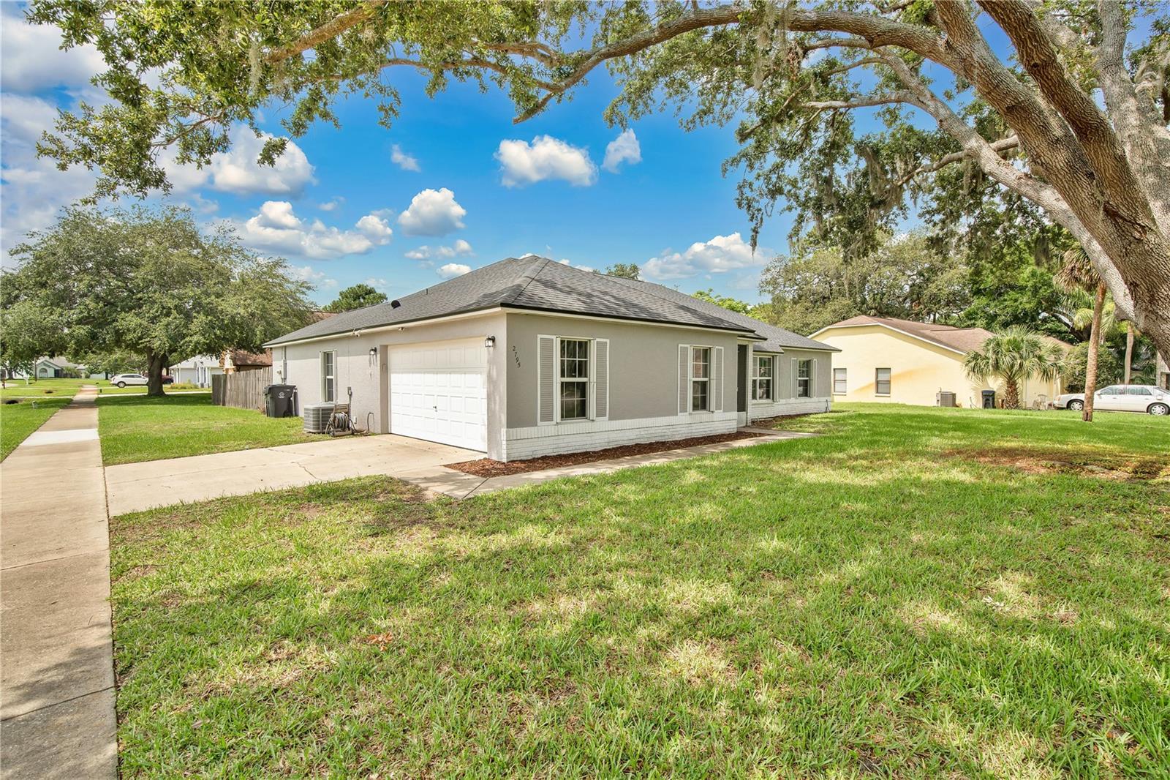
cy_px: 390
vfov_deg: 73.7
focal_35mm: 16
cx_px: 585
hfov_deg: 96.7
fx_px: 520
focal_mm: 16
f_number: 10
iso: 100
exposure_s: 1/160
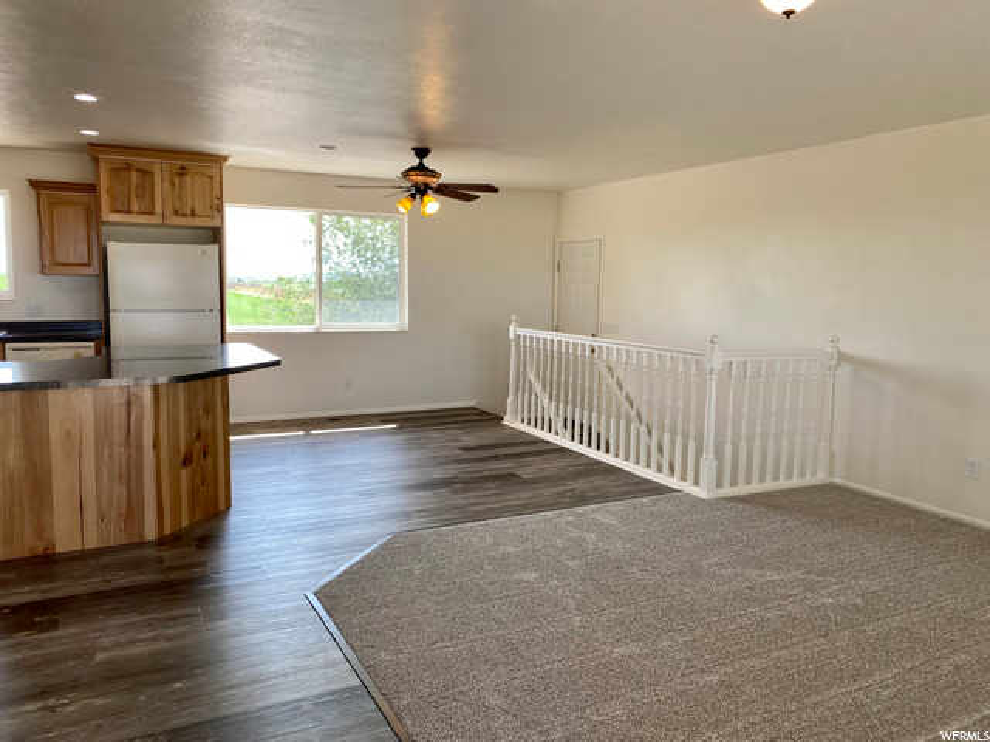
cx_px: 495
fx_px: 744
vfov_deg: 53.1
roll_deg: -0.8
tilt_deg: -5.1
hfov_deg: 67.3
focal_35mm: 26
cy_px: 371
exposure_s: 1/157
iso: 32
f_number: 1.8
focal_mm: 4.25
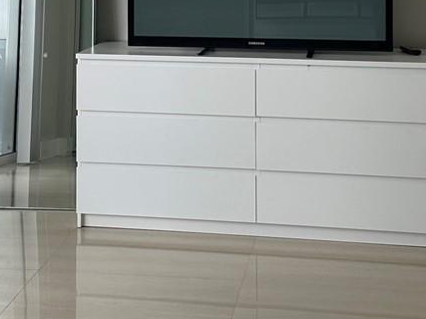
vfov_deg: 15.9
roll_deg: -0.3
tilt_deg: -1.8
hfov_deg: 21.7
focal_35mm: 90
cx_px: 171
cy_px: -50
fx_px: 1107
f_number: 1.78
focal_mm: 6.86
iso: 80
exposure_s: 1/190
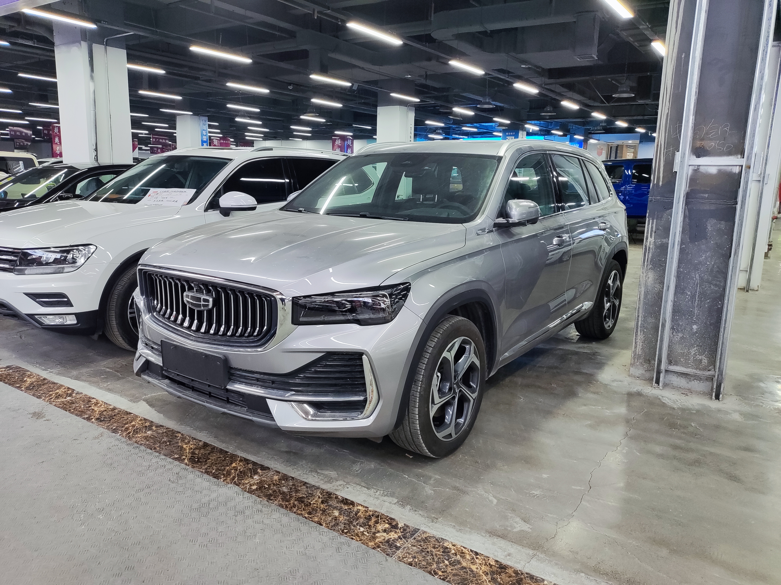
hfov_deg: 69.4
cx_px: 390
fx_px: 564
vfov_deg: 54.9
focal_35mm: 25
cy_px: 292
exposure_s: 1/100
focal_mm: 4.71
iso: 192
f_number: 1.79
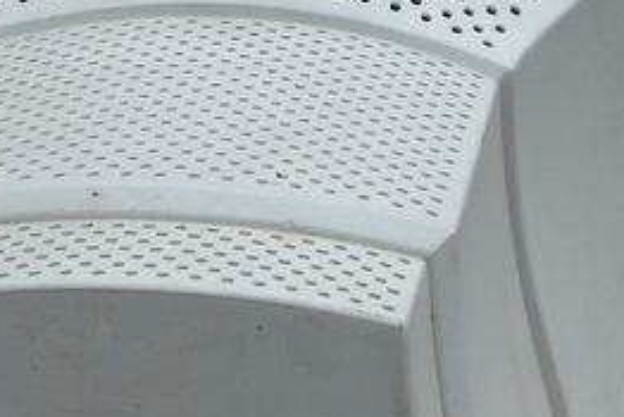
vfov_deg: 11.2
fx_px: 2064
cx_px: 436
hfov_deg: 17.1
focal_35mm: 119
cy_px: 581
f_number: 4
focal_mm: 5.2
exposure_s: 1/160
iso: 100
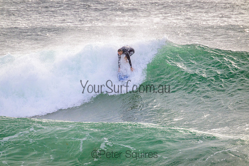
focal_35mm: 800
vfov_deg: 1.7
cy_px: 83
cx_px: 124
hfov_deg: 2.6
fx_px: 5534
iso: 1000
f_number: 11
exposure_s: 1/2000
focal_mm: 800
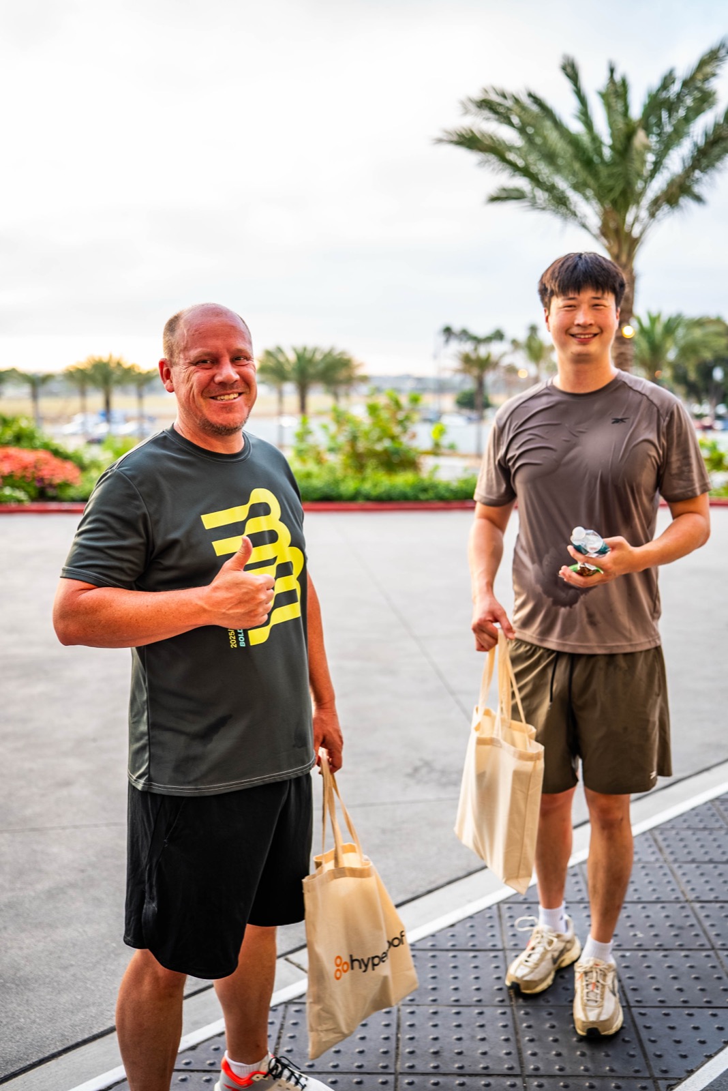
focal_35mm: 35
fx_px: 1061
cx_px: 364
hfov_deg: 37.9
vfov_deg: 54.4
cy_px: 546
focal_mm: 35
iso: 160
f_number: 2
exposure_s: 1/160
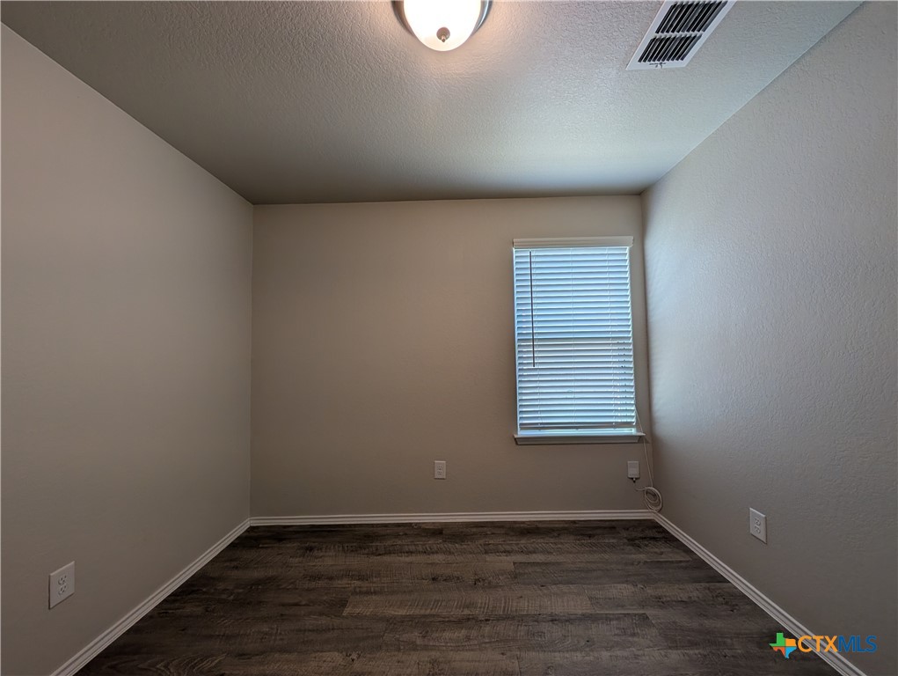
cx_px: 449
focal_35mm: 12
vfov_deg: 94.6
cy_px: 338
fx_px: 312
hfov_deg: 110.5
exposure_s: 1/156
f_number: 1.7
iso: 54
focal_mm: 2.02
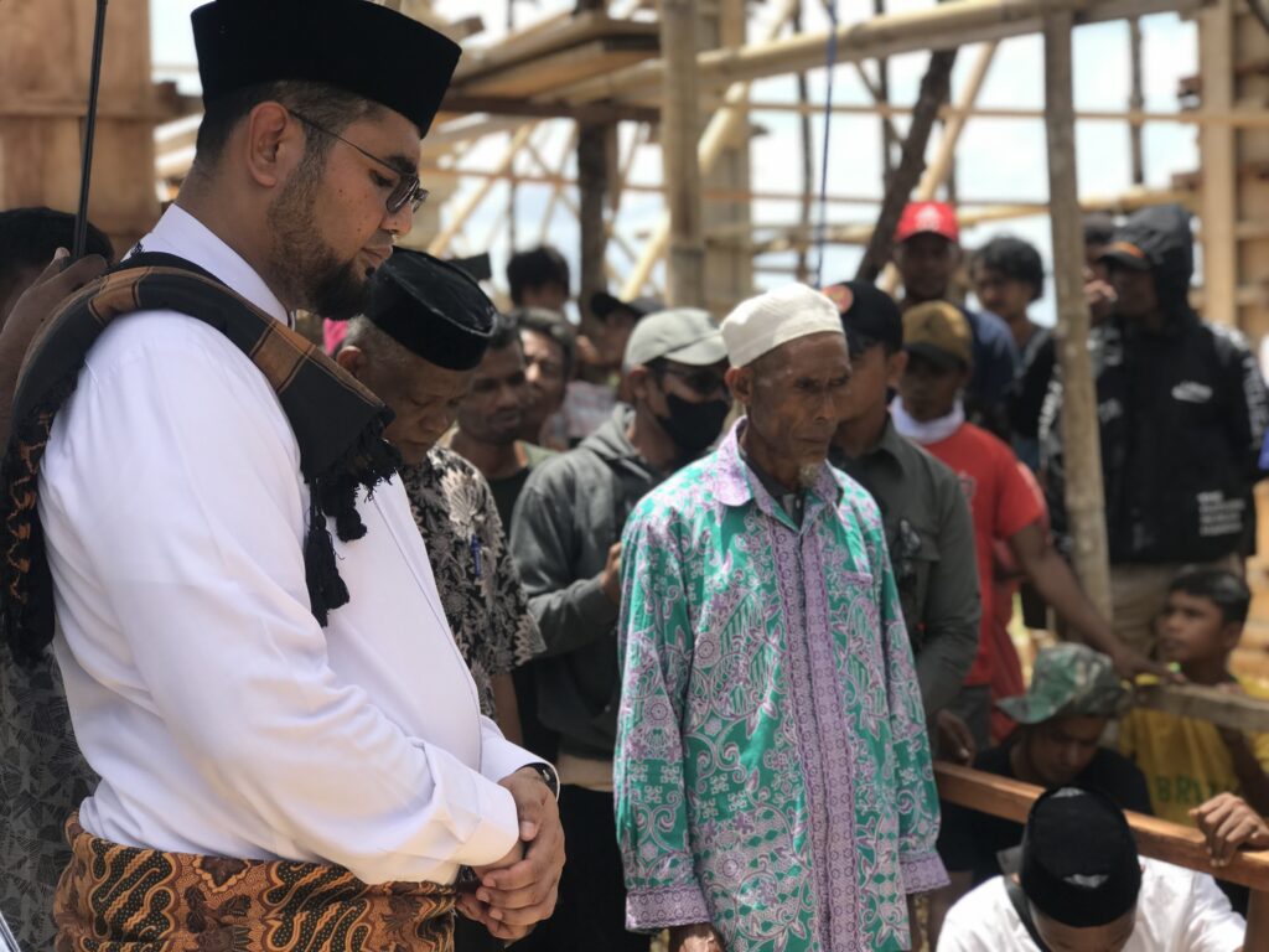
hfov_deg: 33.8
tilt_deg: -1.9
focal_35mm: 57
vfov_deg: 25.7
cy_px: 476
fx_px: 2090
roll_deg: +2.7
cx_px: 634
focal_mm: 6.6
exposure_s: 1/538
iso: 20
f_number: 2.8
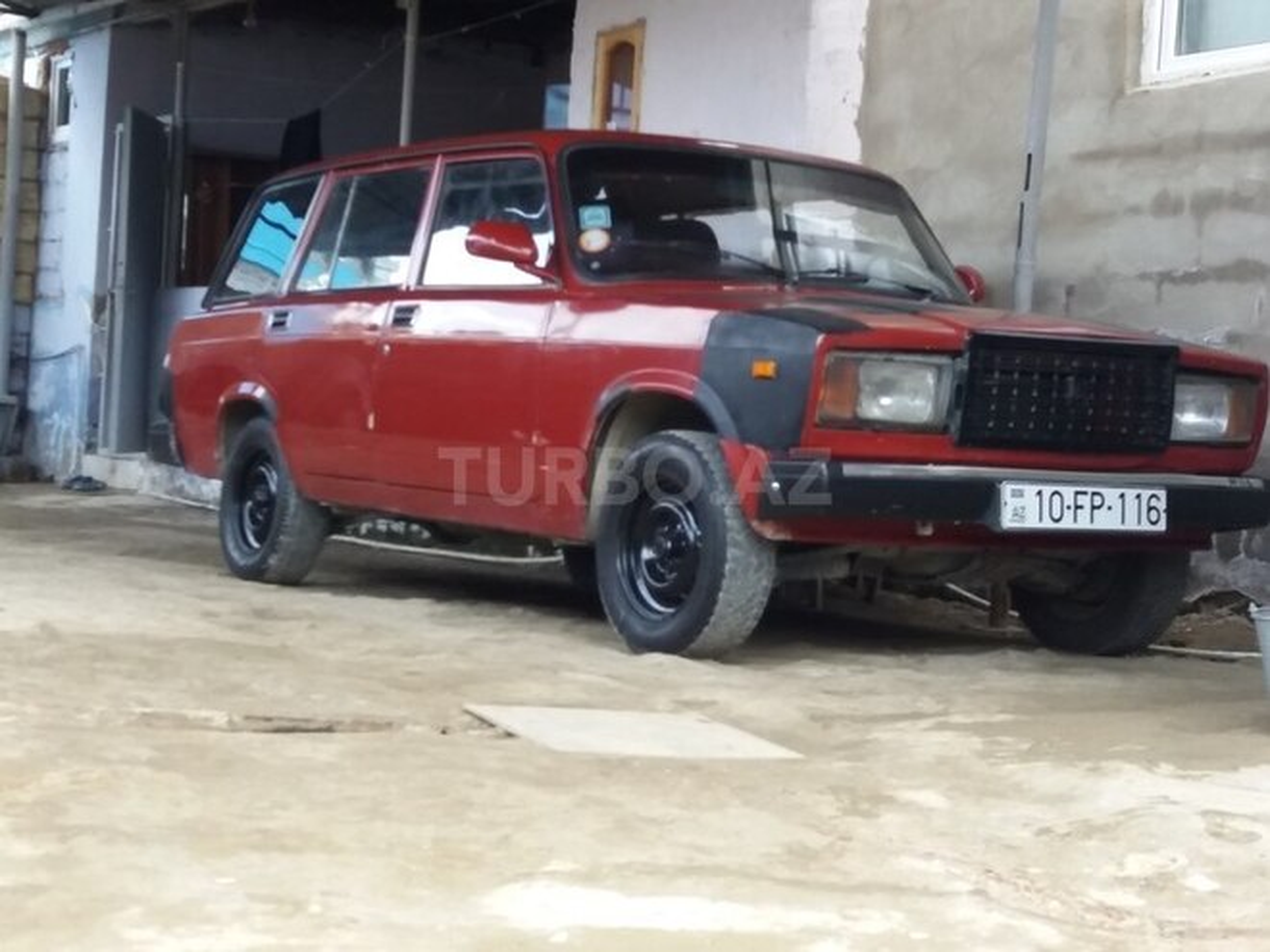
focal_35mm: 28
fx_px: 1027
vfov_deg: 49.7
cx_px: 635
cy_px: 476
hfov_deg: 63.4
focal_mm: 3.7
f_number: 1.9
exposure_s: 1/50
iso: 80
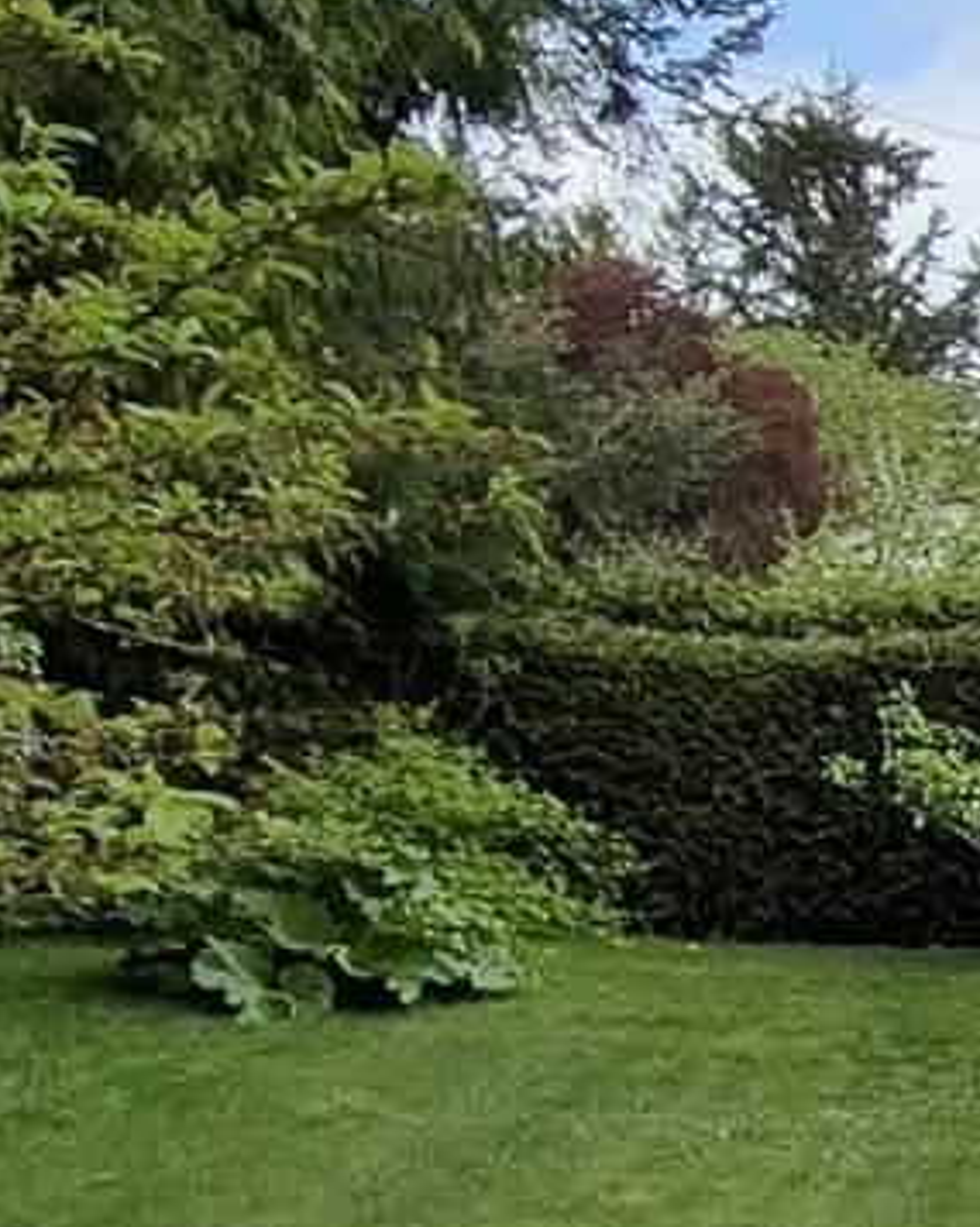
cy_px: 1059
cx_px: 2304
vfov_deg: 22.8
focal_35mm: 82
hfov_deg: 13.8
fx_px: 2977
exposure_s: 1/1460
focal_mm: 1.74
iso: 50
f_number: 2.2
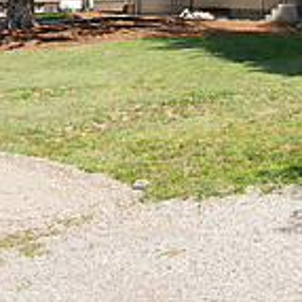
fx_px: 829
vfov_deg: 19.3
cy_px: -77
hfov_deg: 18.9
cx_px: 410
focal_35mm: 84
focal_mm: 24
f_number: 8
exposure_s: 1/400
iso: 400
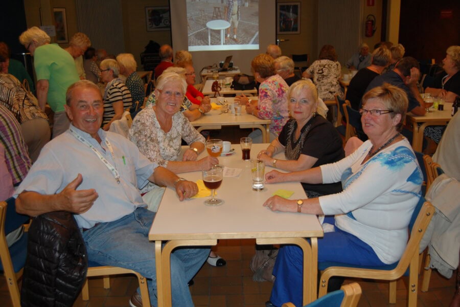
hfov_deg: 55.1
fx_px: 441
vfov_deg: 38.4
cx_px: 230
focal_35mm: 34
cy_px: 154
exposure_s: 1/60
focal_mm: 23
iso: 400
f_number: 3.8
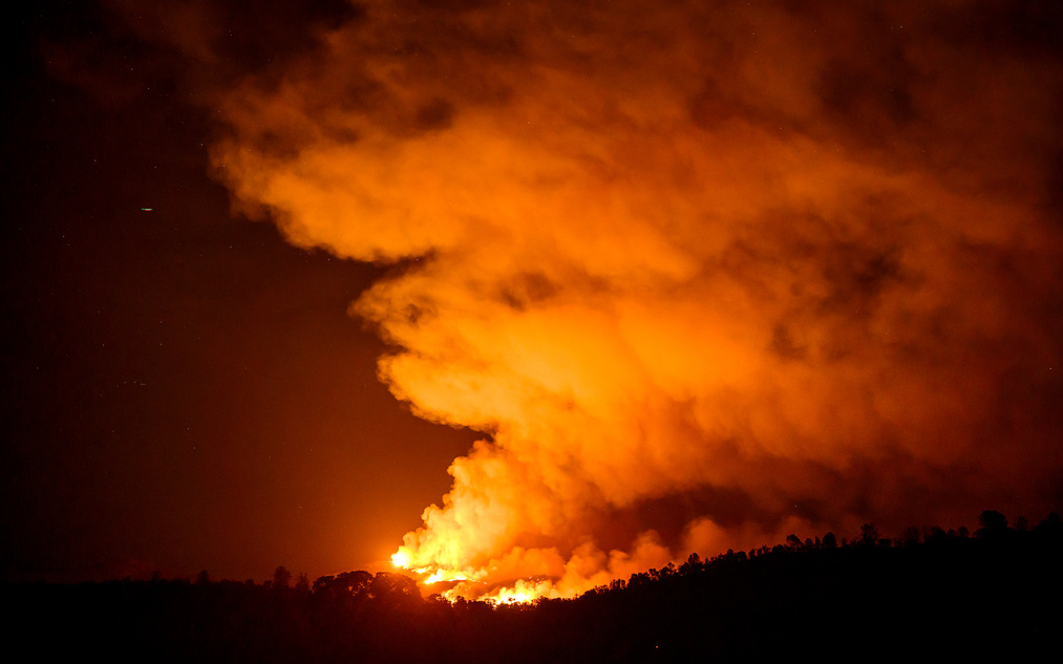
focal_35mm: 35
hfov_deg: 56.0
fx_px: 1000
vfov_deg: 36.7
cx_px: 536
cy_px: 351
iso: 3200
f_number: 4
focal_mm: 33.5
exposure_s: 1/1.43
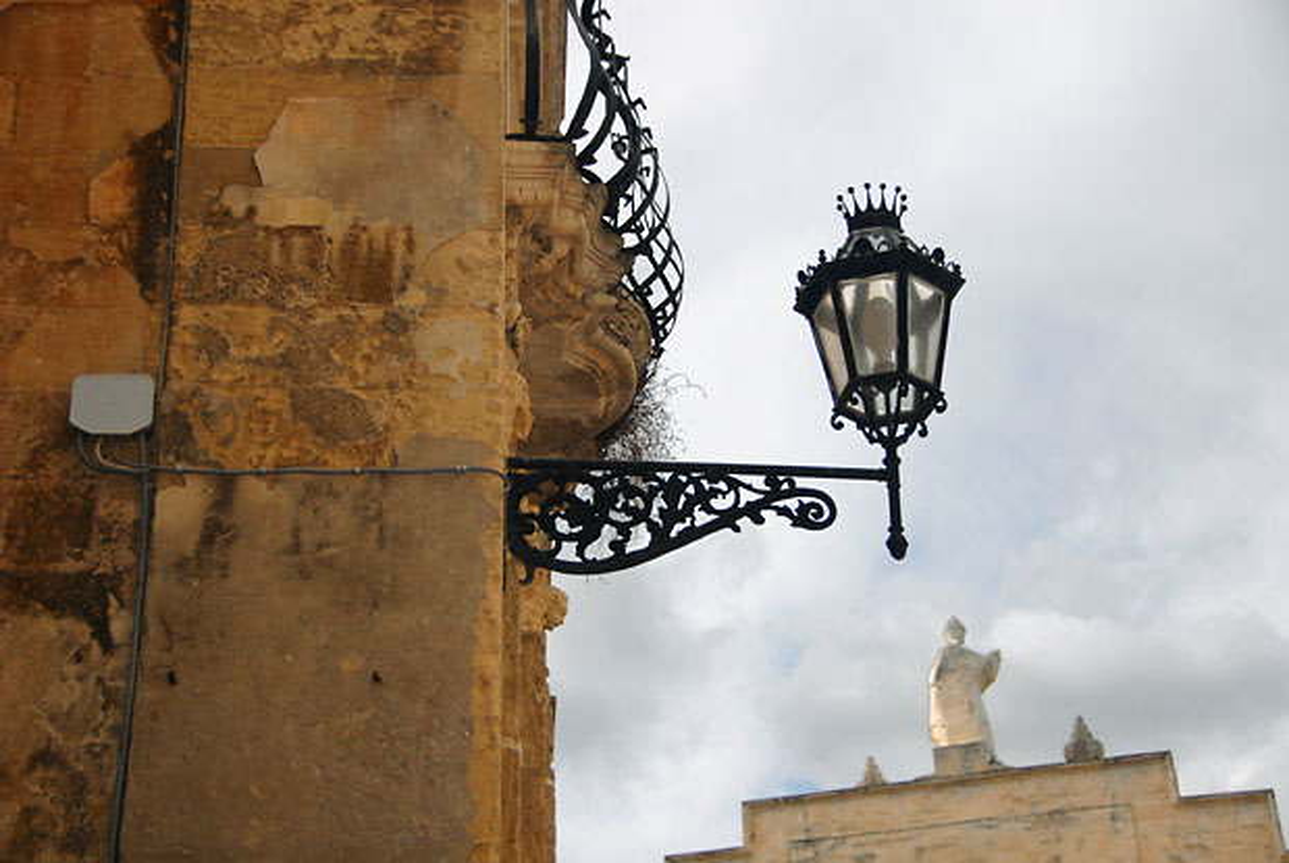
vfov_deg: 21.6
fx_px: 2258
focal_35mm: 63
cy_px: 432
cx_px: 644
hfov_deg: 31.9
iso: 200
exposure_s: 1/1000
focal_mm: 42
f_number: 4.5
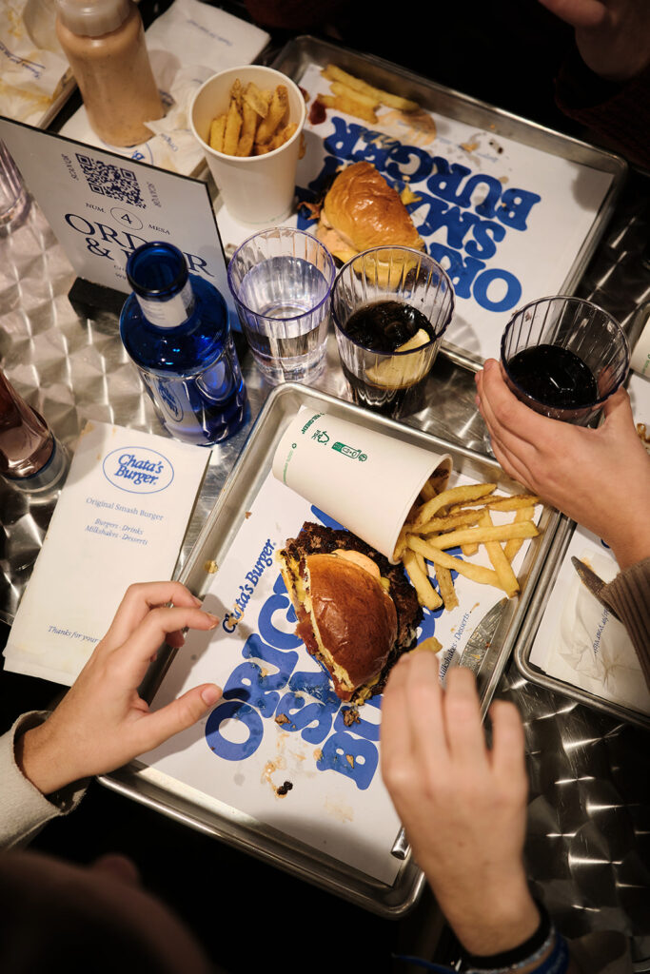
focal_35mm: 35
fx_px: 948
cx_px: 325
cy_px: 487
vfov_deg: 54.4
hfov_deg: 37.9
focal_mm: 23
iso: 320
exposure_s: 1/500
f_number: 2
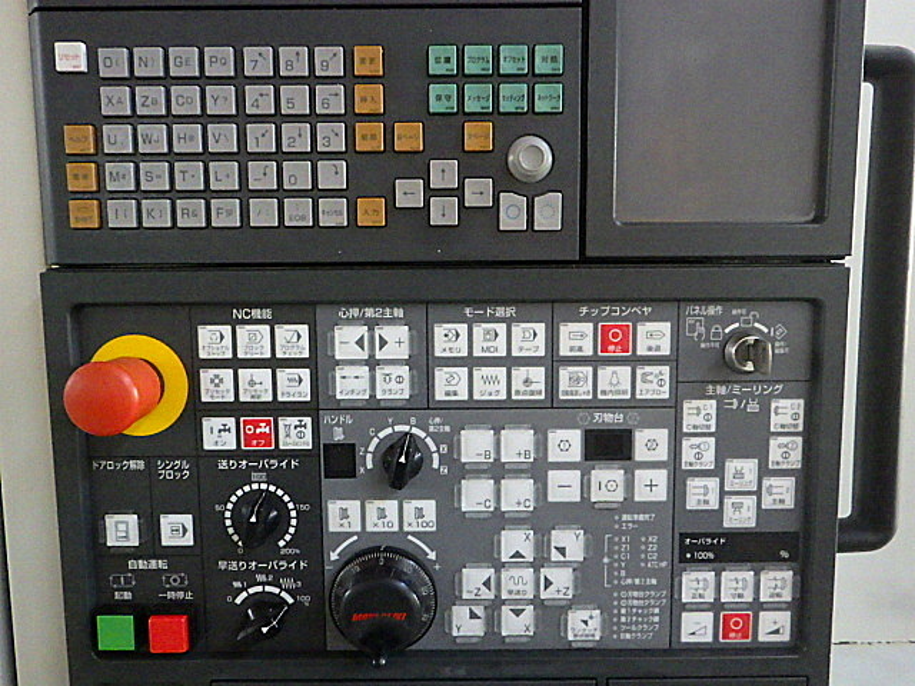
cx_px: 458
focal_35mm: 28
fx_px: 740
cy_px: 343
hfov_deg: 63.4
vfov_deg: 49.7
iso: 1250
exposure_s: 1/45
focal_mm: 5
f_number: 3.5
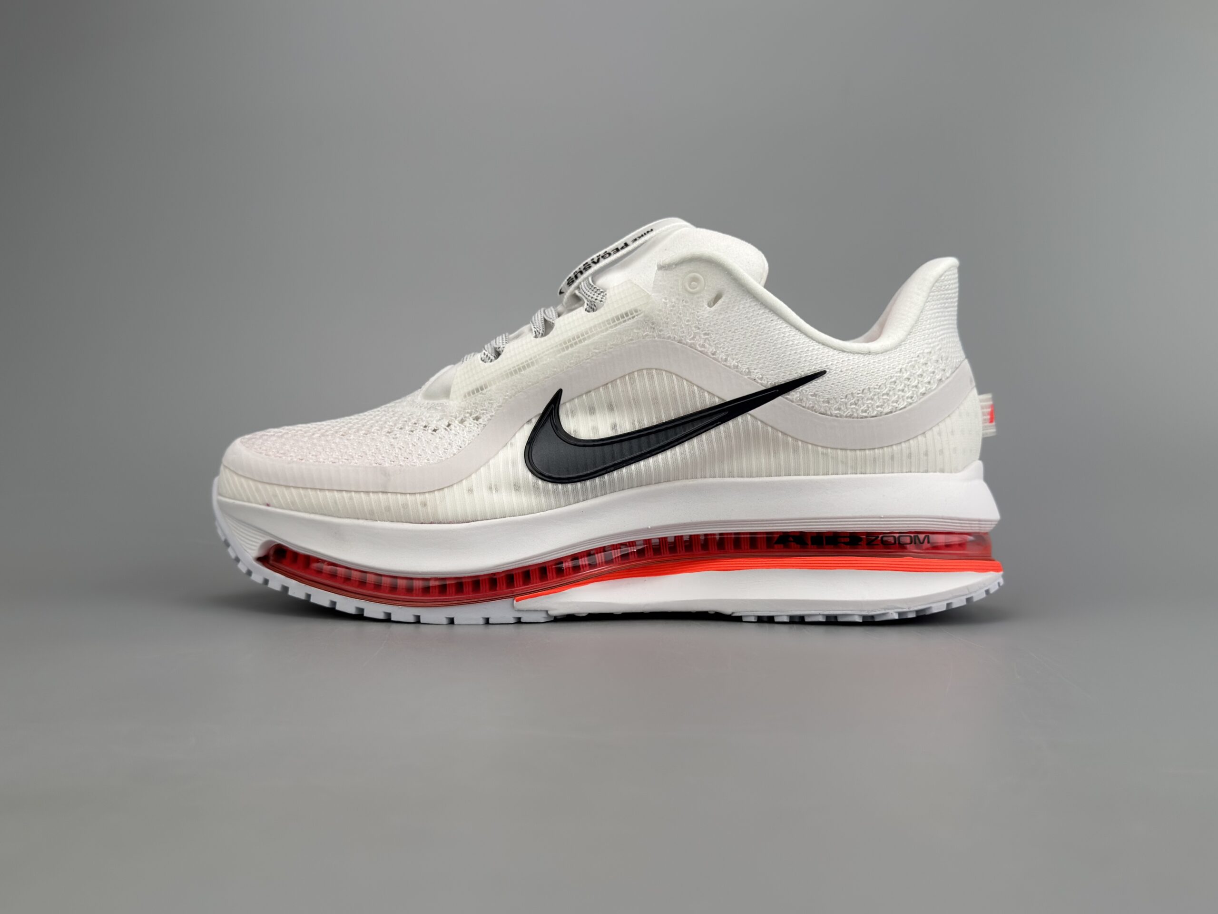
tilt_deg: -0.4
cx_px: 609
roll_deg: +0.3
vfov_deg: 40.7
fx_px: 1232
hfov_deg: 52.6
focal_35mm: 35
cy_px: 457
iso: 100
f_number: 1.78
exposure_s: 1/951
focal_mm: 6.76
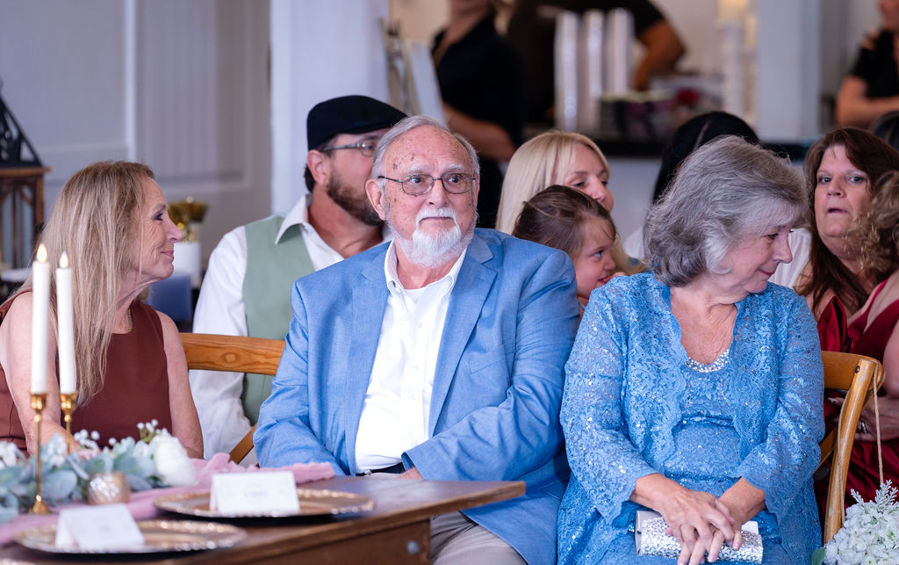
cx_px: 463
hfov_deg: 9.8
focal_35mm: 214
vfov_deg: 6.1
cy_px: 256
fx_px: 5256
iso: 640
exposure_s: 1/125
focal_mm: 200
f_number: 3.5
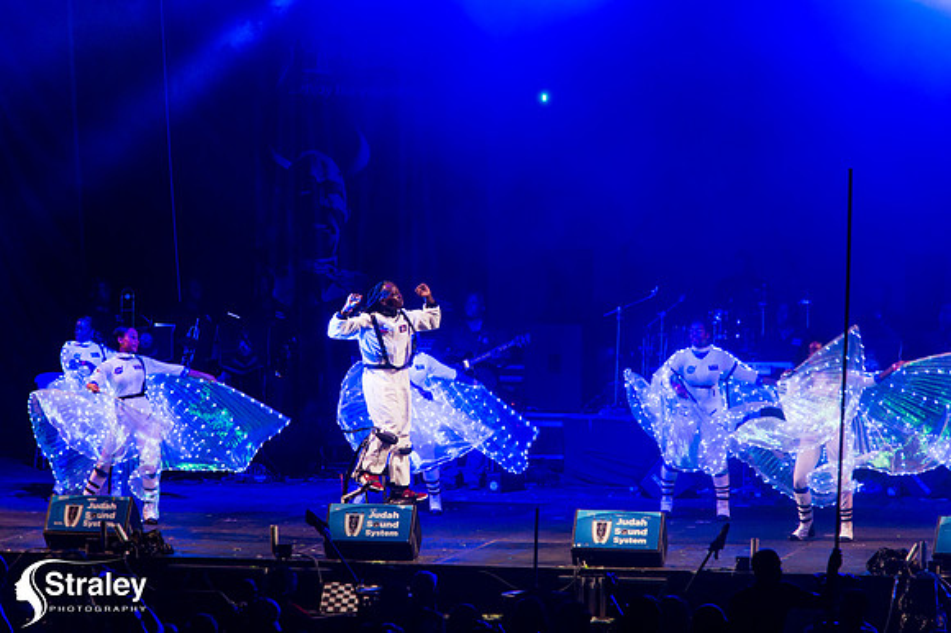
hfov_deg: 8.2
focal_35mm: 250
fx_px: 6600
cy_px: 316
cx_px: 476
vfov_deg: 5.5
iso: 4000
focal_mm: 250
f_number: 5.6
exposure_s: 1/200
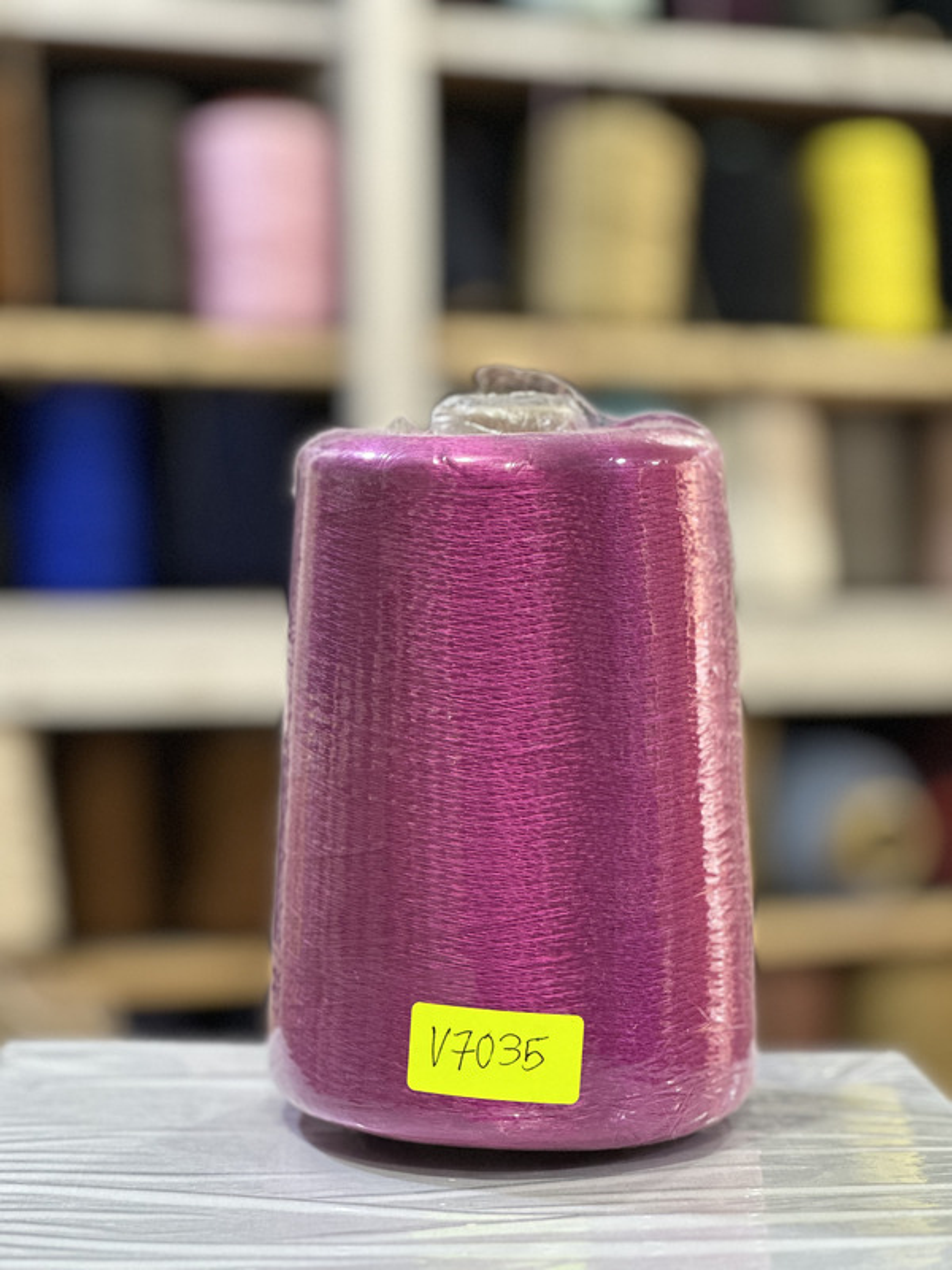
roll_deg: +0.6
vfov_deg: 25.3
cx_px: 476
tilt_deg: +2.3
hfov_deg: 19.1
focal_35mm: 77
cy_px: 635
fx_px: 2824
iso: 250
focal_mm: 9
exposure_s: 1/33
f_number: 2.8
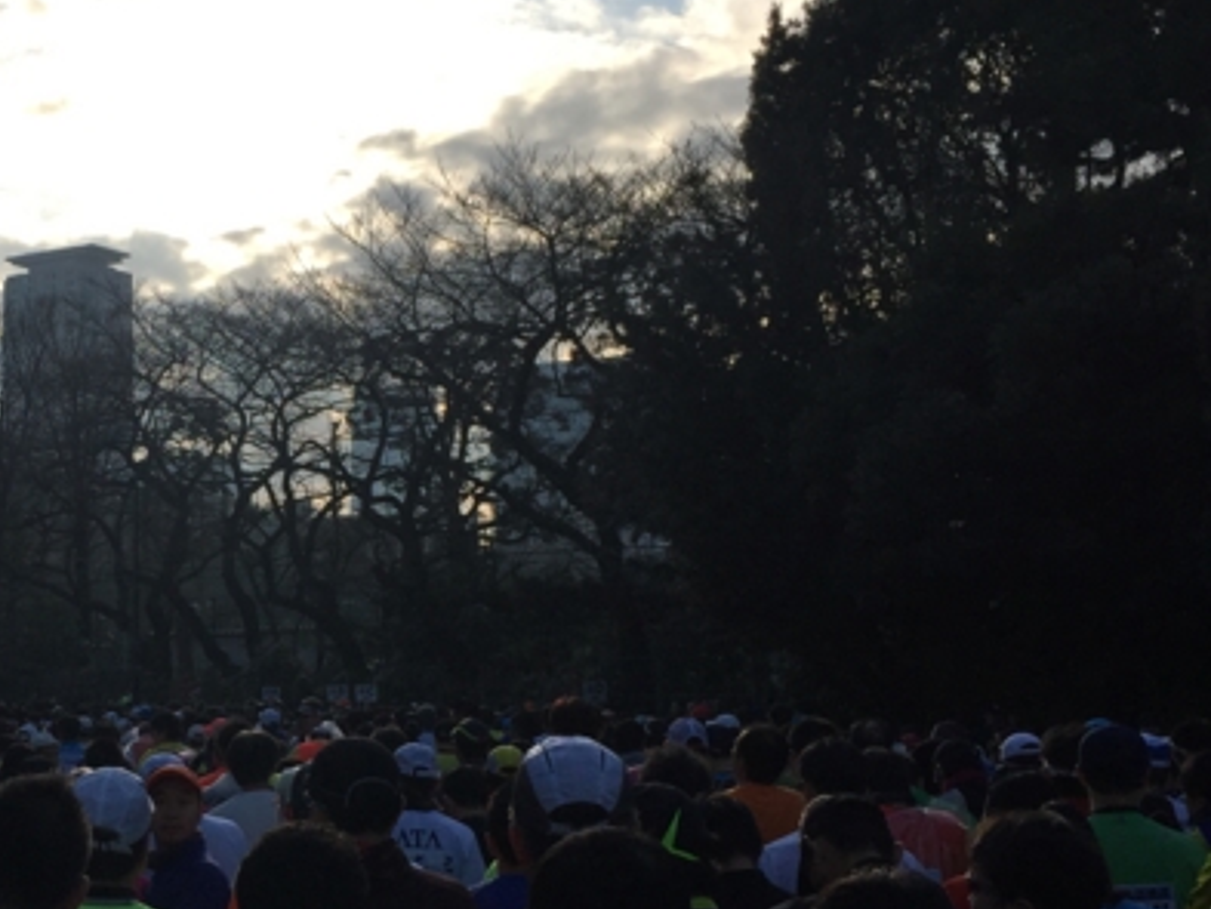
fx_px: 2065
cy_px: 570
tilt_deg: +4.6
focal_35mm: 59
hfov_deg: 31.7
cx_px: 213
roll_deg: +0.1
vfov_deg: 24.8
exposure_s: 1/3597
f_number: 2.2
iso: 32
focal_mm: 4.15
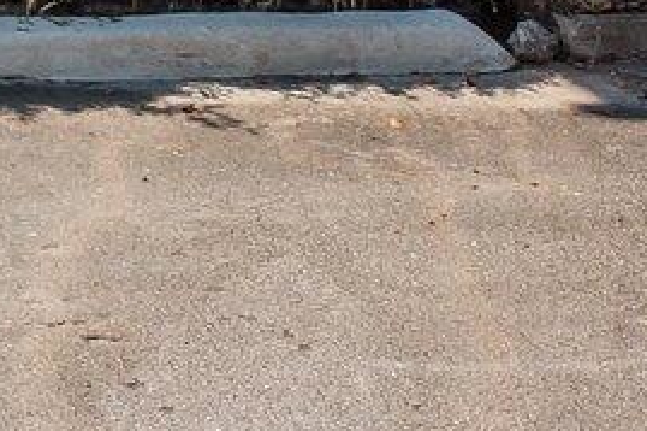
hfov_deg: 8.7
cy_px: -990
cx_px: -950
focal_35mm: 213
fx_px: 3826
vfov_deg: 5.9
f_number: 4
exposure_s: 1/80
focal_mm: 10.26
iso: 100
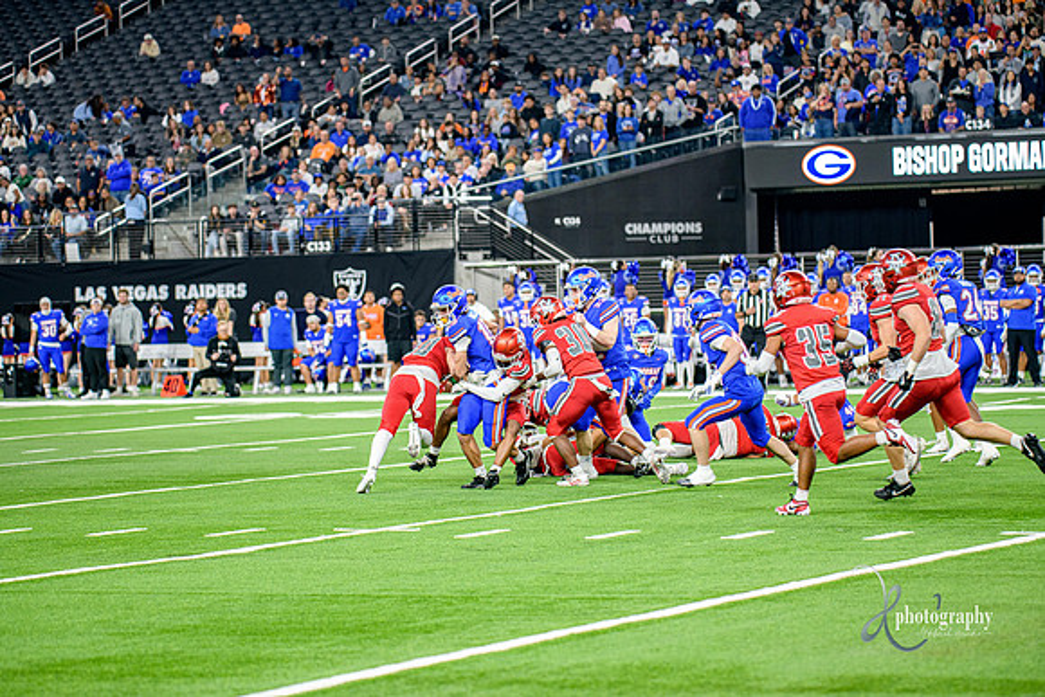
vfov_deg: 11.0
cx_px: 522
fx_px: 3629
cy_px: 348
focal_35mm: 125
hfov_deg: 16.4
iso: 1250
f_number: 2.8
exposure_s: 1/400
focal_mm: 125
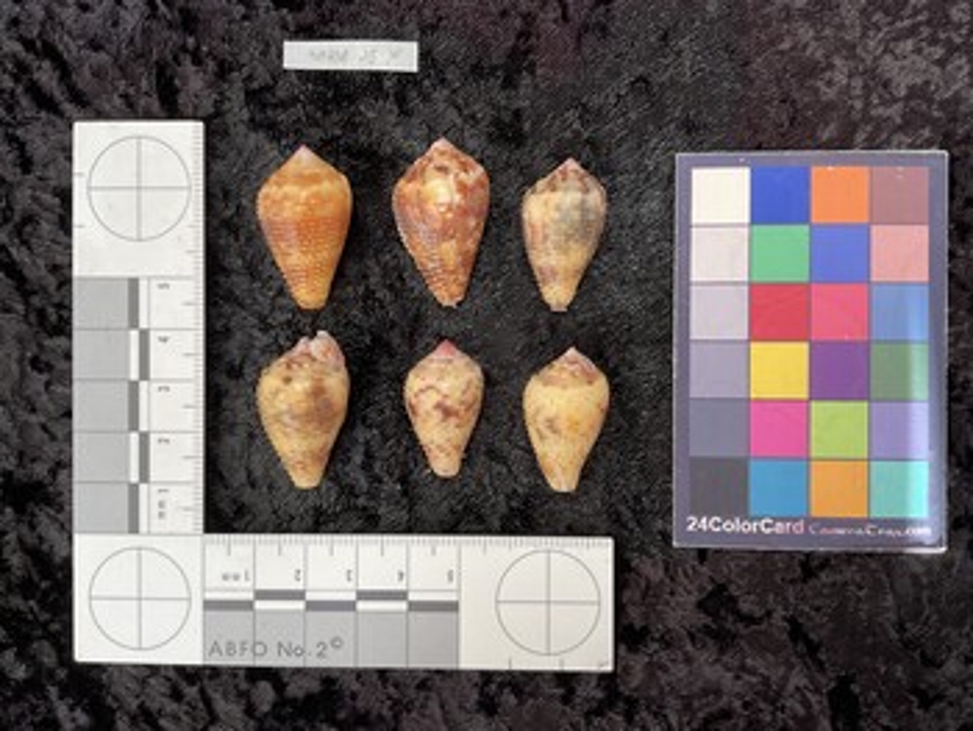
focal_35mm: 29
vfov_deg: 48.3
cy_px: 366
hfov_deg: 61.6
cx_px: 486
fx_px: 816
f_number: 1.8
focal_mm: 3
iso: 64
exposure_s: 1/120
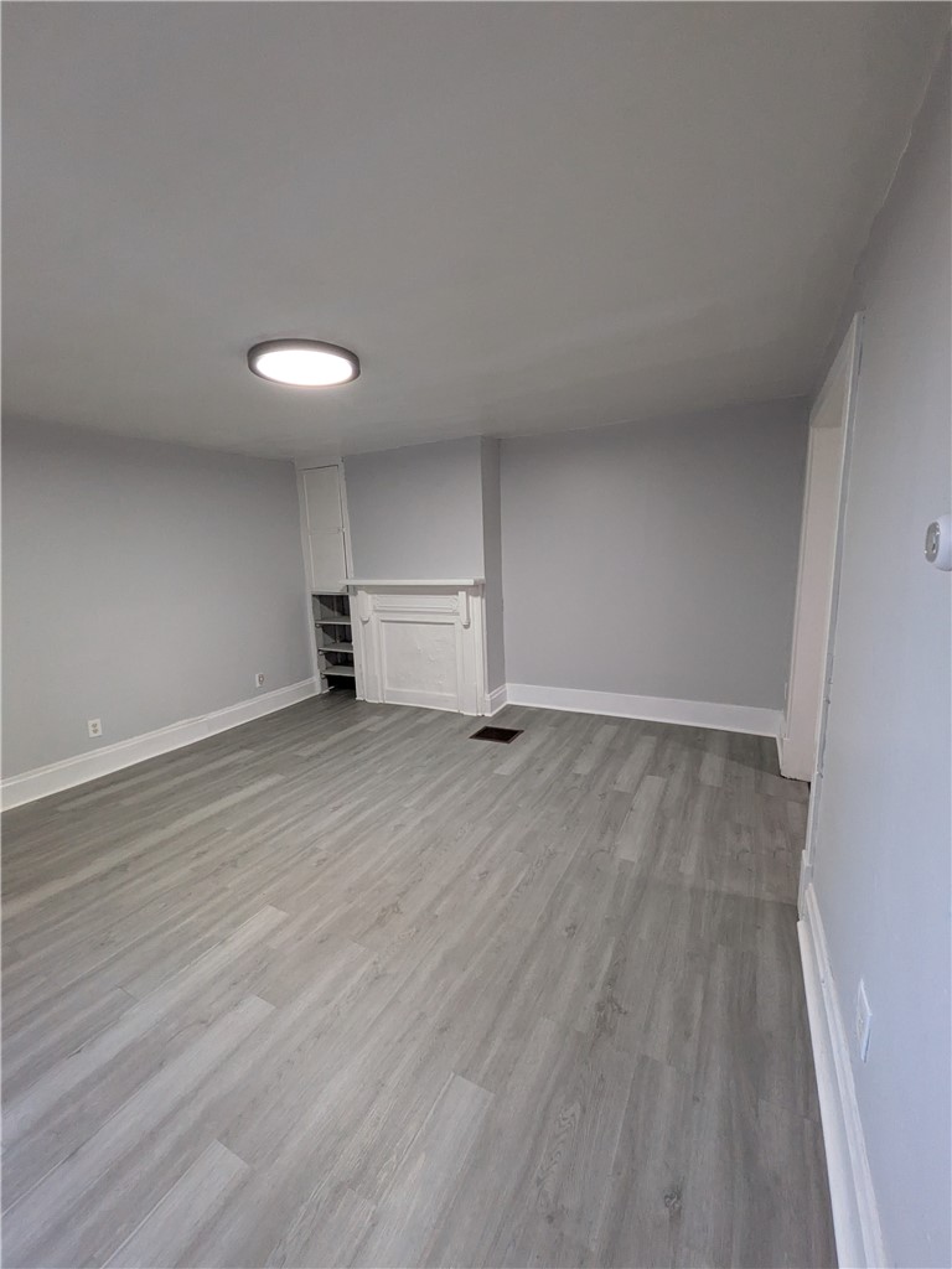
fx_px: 513
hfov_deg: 85.7
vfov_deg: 102.1
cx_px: 476
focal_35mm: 14
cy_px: 634
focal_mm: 1.83
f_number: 2.2
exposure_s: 1/120
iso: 733
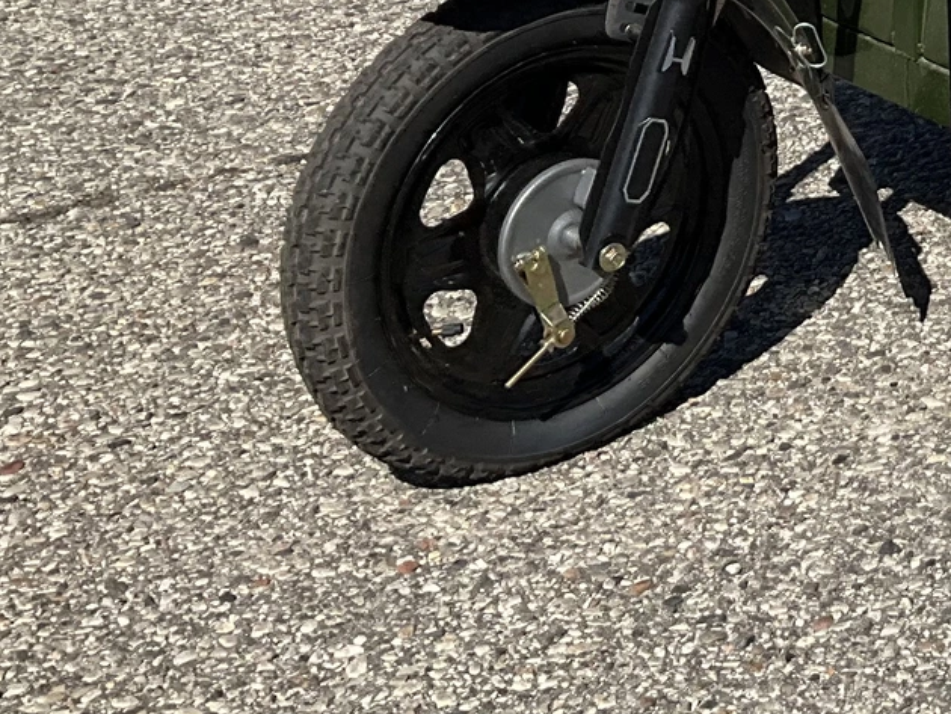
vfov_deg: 15.1
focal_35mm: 92
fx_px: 2528
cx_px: 1340
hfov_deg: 19.2
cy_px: -305
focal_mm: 3
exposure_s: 1/3125
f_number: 1.8
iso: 25
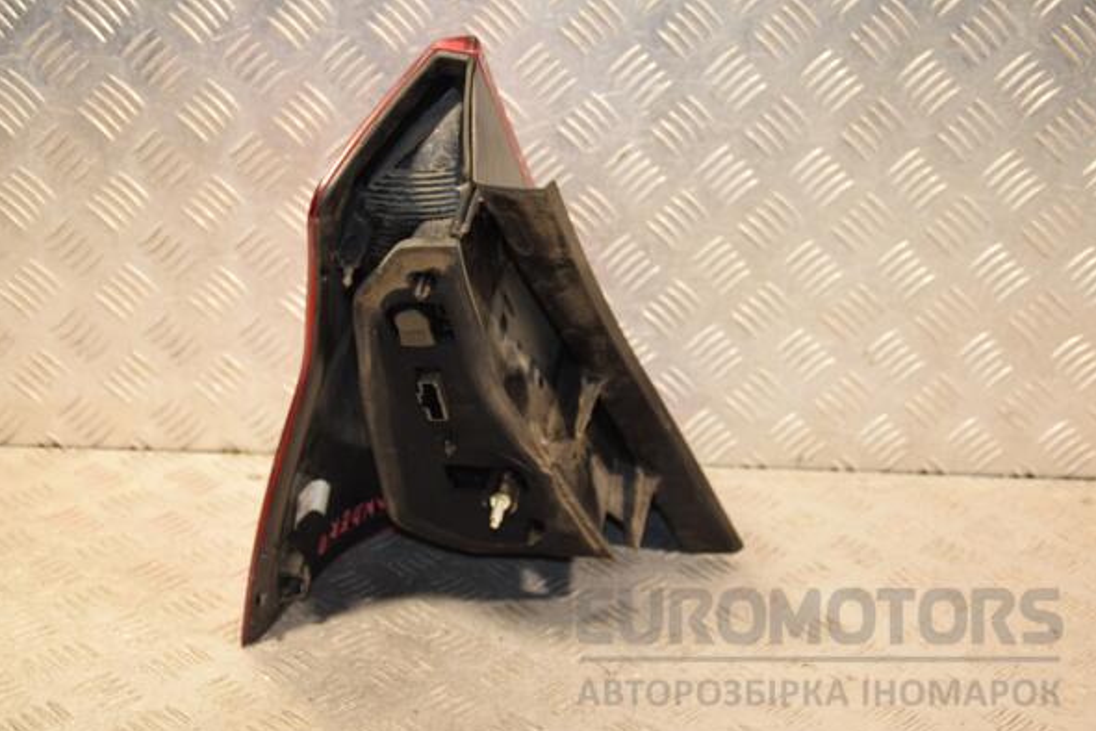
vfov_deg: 21.2
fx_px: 1948
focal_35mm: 64
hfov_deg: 31.4
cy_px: 369
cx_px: 542
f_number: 5
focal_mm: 42
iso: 800
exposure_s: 1/200
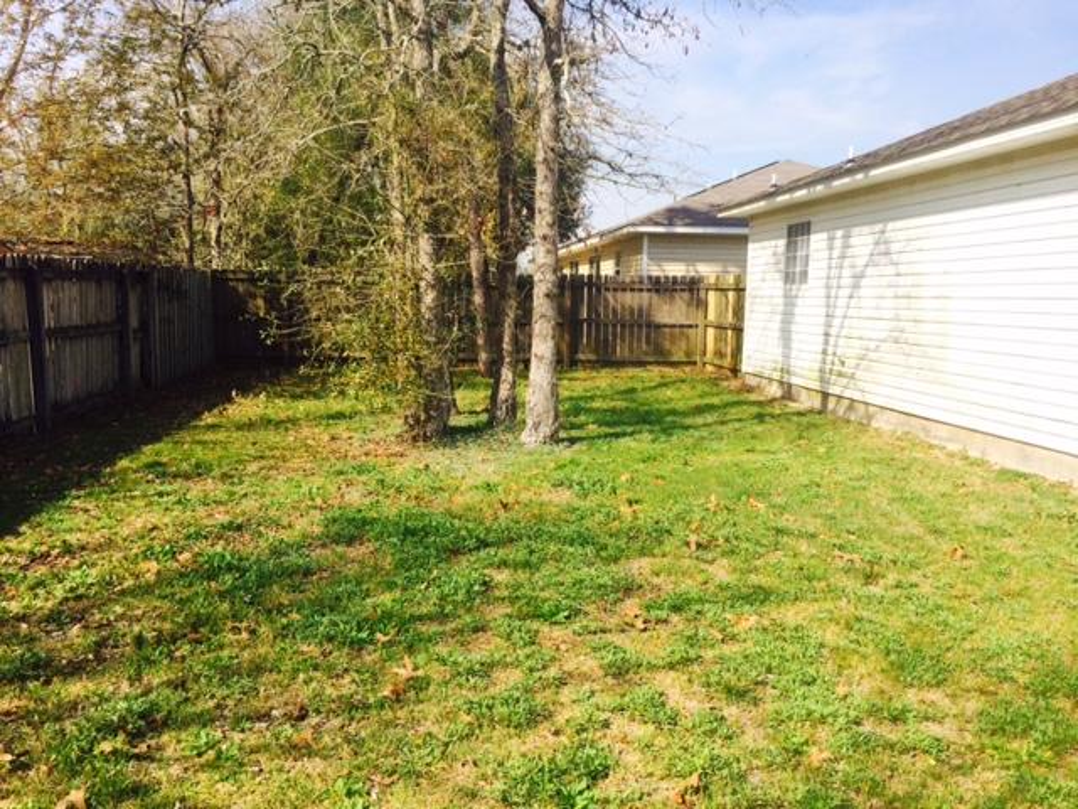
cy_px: 404
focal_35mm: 29
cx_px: 539
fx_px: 903
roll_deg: -1.0
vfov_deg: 48.2
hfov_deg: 61.7
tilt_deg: -7.3
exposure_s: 1/1953
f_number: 2.2
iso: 50
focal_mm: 4.15
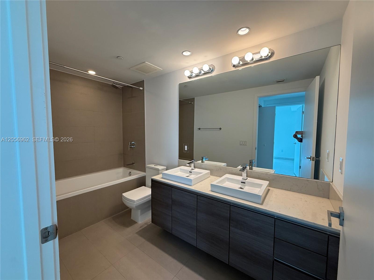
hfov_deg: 102.1
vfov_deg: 85.7
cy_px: 140
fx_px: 151
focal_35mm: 14
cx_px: 187
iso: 125
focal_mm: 2.22
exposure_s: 1/120
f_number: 2.2
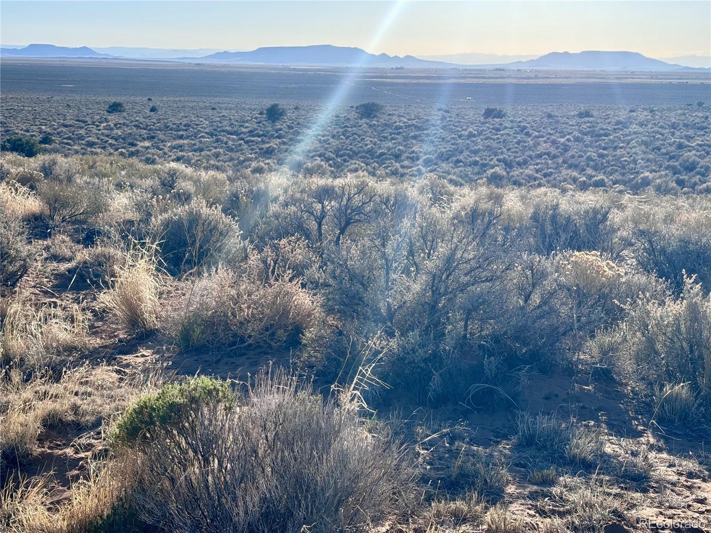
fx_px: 986
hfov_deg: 39.7
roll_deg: -1.0
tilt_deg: -11.7
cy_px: 266
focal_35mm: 48
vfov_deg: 30.3
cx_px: 356
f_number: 1.78
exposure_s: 1/3096
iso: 64
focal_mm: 6.76
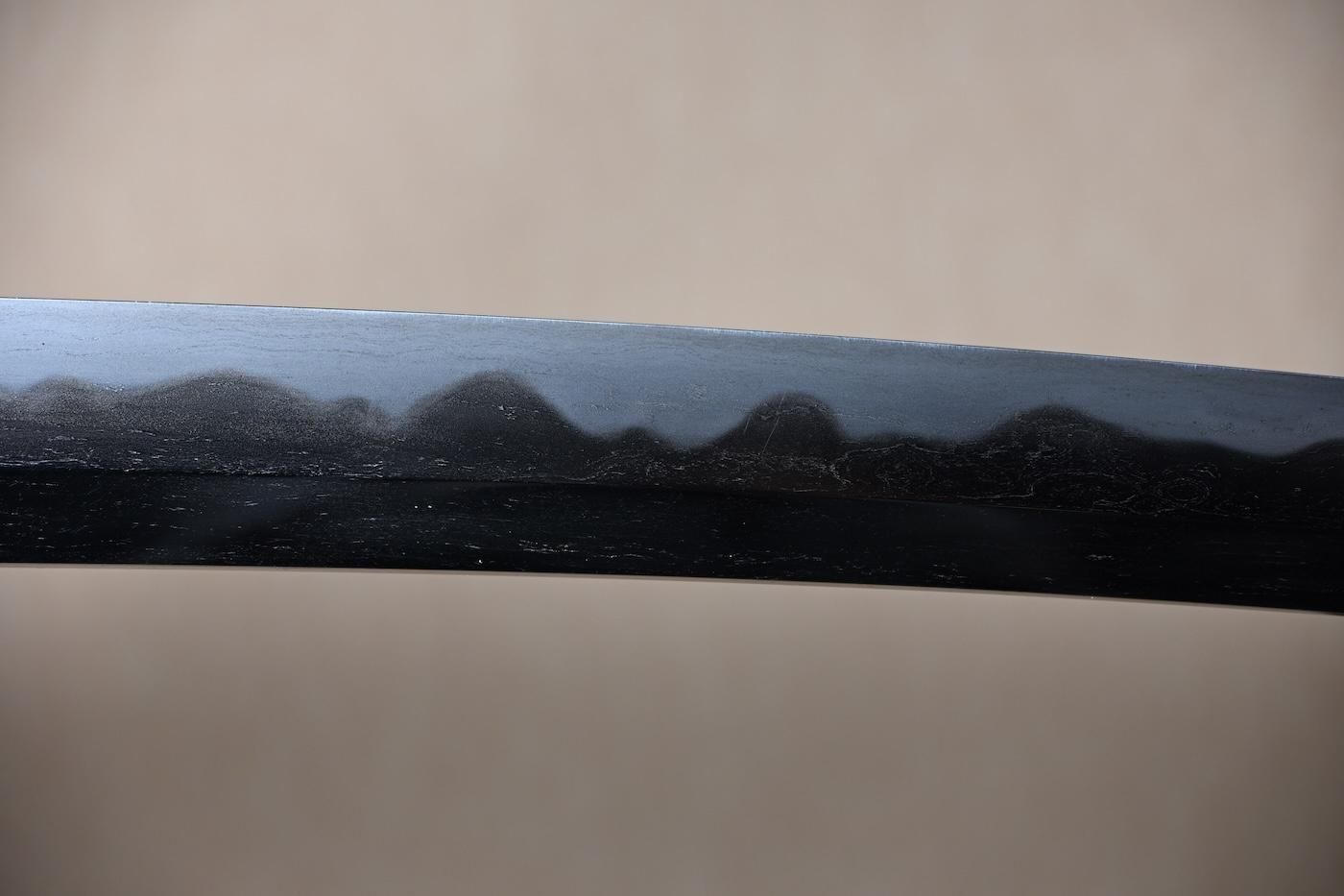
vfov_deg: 11.9
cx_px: 672
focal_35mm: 116
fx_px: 4311
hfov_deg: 17.7
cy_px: 448
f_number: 5.3
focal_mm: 77
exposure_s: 1/3
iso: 110
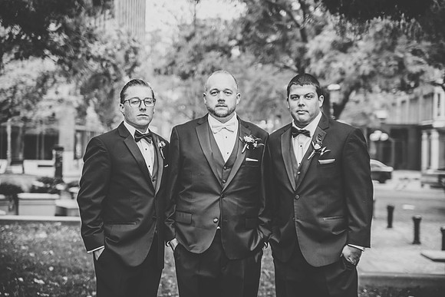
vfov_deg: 18.2
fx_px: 927
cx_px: 222
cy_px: 148
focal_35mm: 75
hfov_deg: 27.0
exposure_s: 1/800
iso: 1250
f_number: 3.2
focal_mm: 75
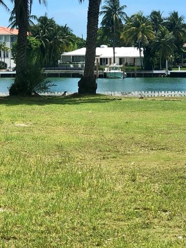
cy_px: 94
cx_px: 86
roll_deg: -0.1
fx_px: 860
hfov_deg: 12.3
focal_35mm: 120
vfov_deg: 16.4
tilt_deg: -1.2
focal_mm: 6
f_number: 2.4
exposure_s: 1/1066
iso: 16
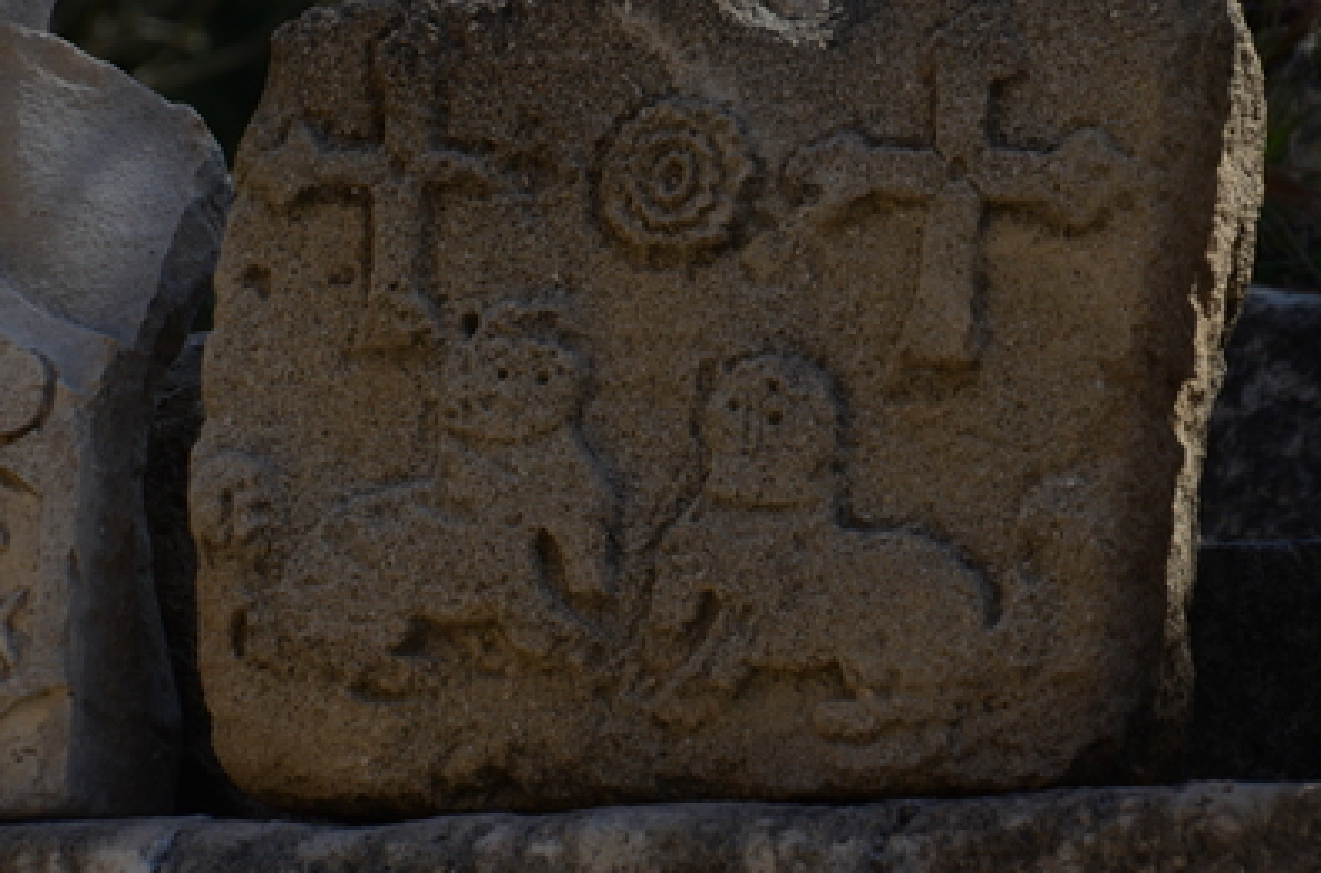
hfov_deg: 9.2
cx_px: 655
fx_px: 8254
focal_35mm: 226
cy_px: 420
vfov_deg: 6.1
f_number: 8
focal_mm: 135
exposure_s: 1/1000
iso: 250
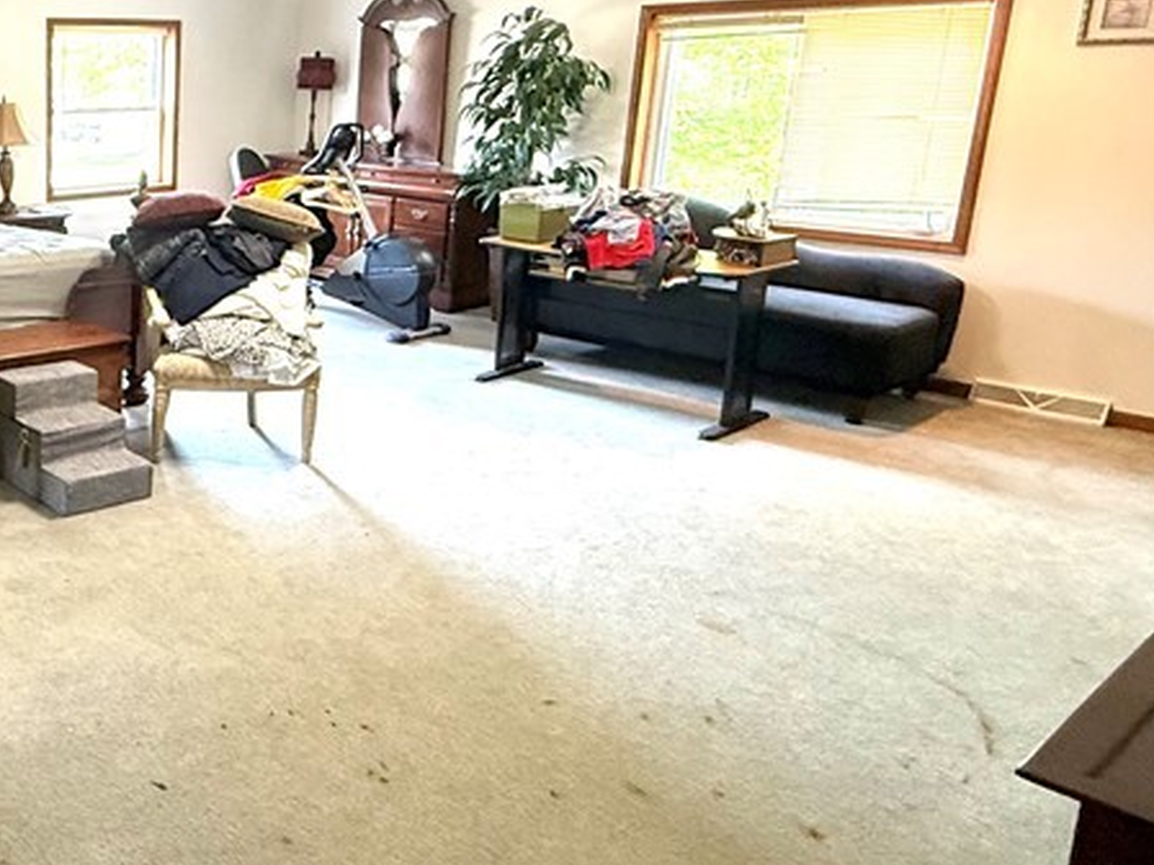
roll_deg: +0.7
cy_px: 286
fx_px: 1067
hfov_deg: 46.5
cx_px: -26
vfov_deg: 43.5
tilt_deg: -9.3
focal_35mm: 32
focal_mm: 2.22
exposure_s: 1/60
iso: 400
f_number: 2.2
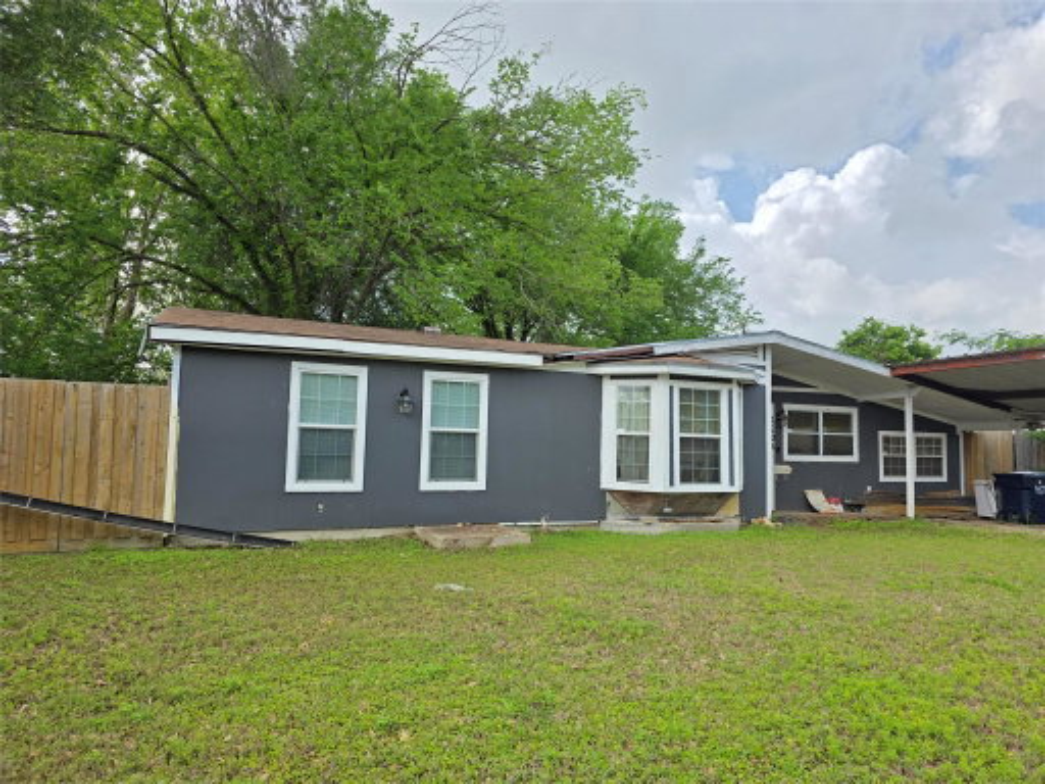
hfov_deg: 73.9
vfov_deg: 58.9
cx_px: 522
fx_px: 694
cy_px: 392
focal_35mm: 23
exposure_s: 1/2443
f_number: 1.7
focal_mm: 6.3
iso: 80
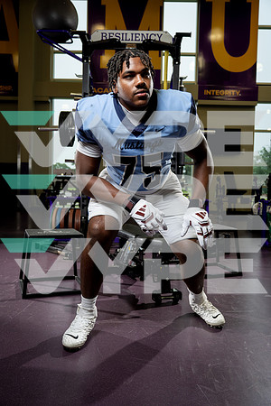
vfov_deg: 58.7
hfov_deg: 41.1
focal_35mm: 32
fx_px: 361
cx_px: 136
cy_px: 203
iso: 640
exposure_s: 1/250
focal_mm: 32
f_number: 4
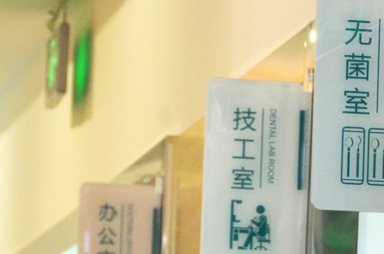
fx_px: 4066
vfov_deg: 3.6
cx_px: 333
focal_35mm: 382
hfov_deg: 5.4
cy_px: 140
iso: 800
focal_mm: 90
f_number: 9
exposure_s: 1/100
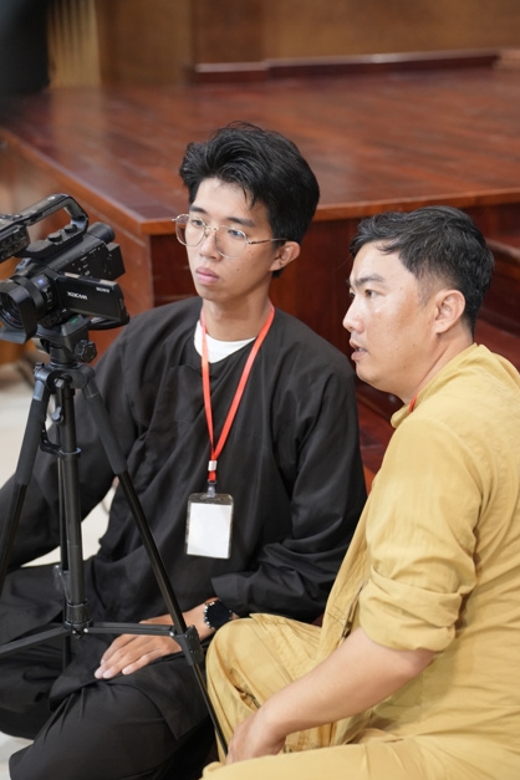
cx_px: 268
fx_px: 1235
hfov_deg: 23.8
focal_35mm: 57
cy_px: 399
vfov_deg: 35.1
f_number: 2.8
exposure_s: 1/160
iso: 4000
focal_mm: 55
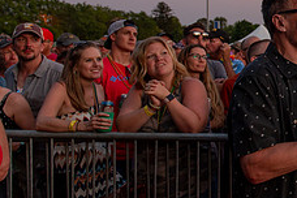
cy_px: 45
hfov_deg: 28.0
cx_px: 373
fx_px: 503
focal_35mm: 61
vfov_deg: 22.0
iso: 800
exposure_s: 1/100
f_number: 4
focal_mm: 24
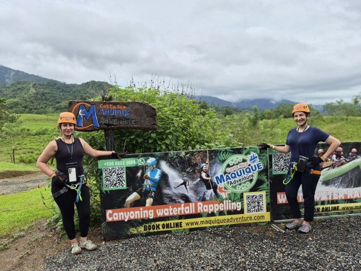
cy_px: 136
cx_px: 180
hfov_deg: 73.9
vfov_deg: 58.9
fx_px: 240
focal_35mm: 23
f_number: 1.8
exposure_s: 1/3712
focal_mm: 5.4
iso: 80
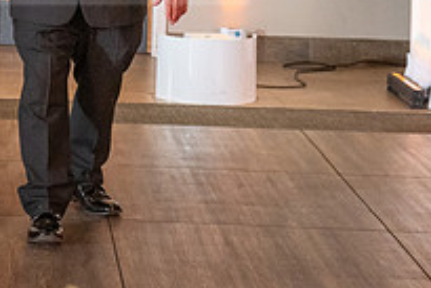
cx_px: -163
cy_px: -83
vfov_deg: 9.0
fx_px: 1809
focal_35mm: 151
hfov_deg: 13.0
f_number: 3.5
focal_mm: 32
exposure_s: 1/200
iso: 800
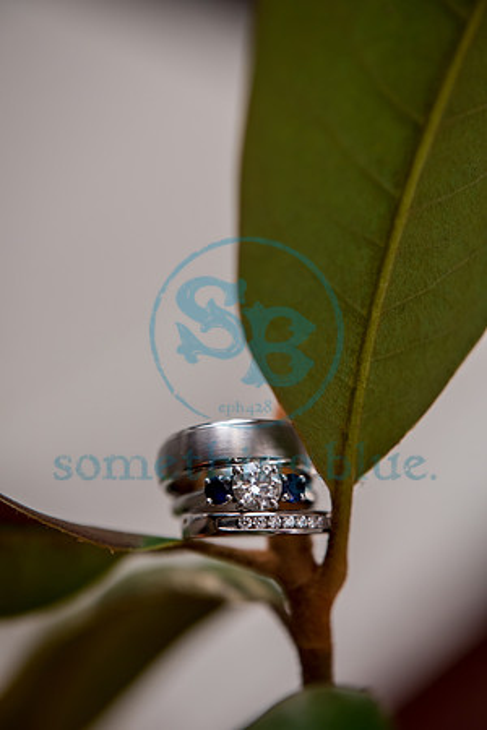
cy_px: 365
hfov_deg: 19.5
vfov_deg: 28.8
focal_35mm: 70
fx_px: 1420
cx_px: 244
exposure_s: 1/160
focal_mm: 70
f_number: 4.5
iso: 1000
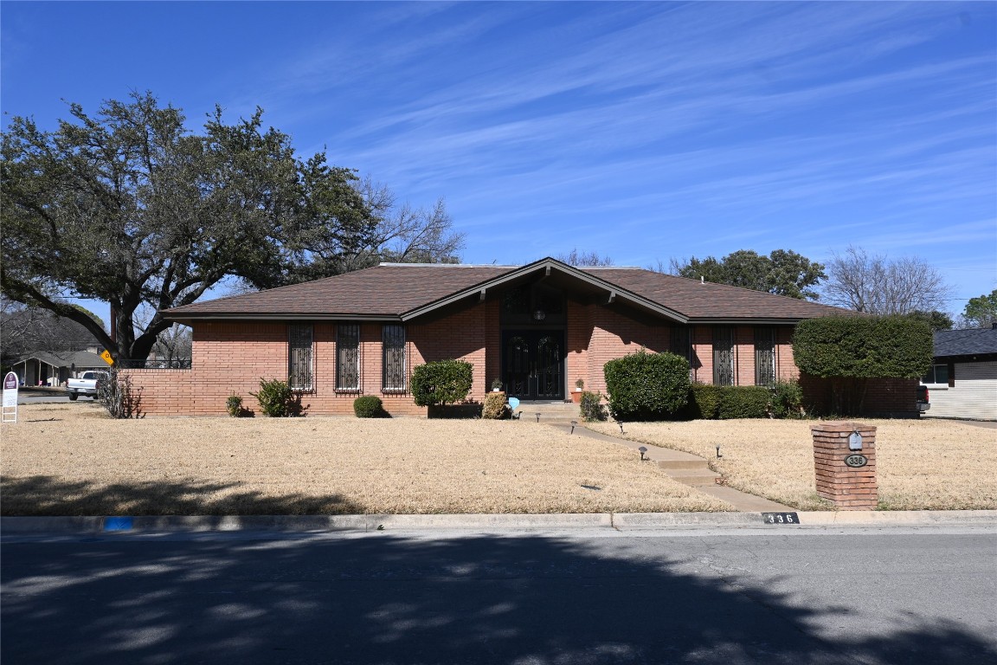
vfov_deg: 42.6
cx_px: 498
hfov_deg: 60.7
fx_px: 852
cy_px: 332
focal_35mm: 31
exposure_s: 1/400
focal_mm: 20.5
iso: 100
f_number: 7.1
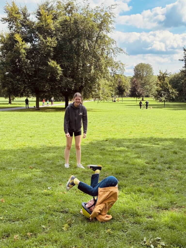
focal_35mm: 48
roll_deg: -1.4
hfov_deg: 30.3
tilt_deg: -5.1
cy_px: 124
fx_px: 344
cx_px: 93
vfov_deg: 39.7
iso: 64
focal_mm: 6.76
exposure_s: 1/1312
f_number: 1.78
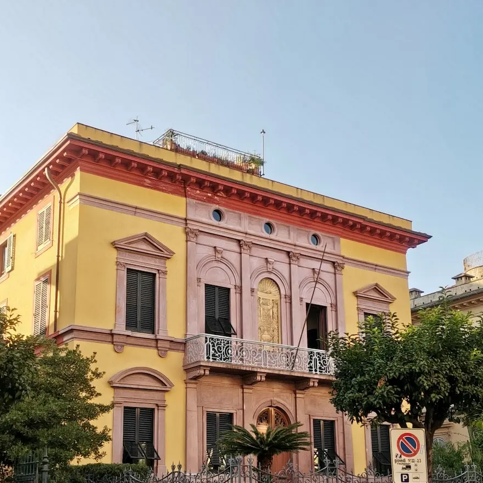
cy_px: 326
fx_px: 758
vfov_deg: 35.0
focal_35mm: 48
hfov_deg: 35.4
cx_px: 238
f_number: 1.8
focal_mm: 4.75
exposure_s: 6
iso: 50
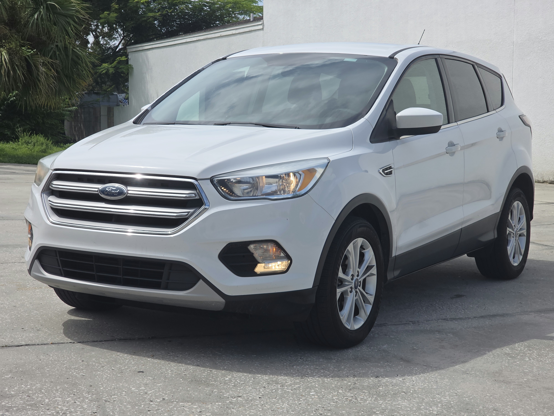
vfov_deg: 21.3
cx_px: 277
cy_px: 208
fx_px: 1104
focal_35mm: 69
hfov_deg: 28.2
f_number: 2.4
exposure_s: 1/2790
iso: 50
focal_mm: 7.9
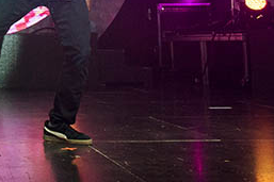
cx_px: -82
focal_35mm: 87
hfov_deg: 21.2
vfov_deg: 15.1
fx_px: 662
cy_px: -39
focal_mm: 31
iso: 3200
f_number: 8
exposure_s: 1/800
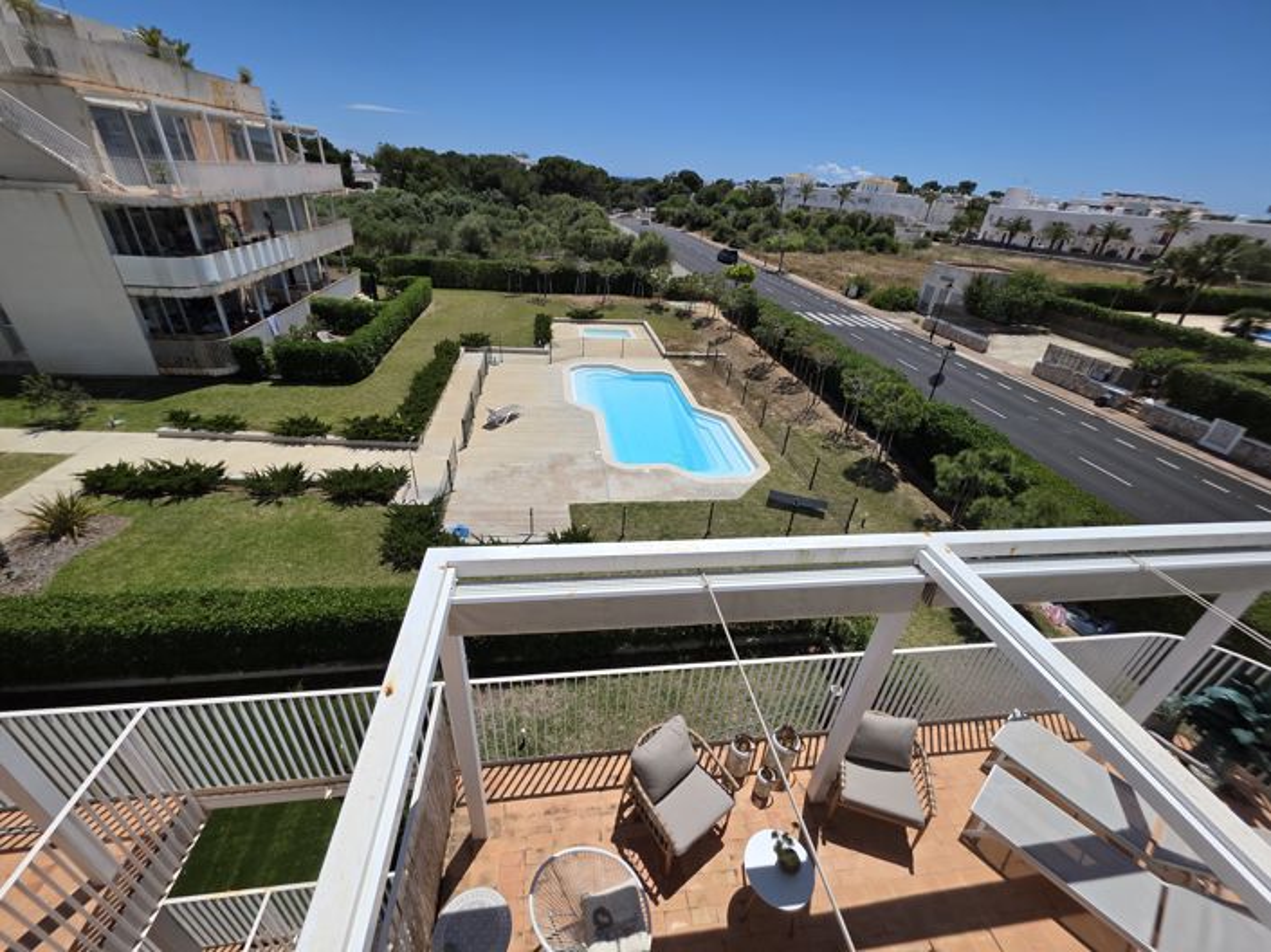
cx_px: 636
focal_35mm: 13
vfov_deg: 89.9
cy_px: 476
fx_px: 477
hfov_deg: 106.2
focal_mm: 2.2
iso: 40
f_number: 1.9
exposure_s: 1/4125
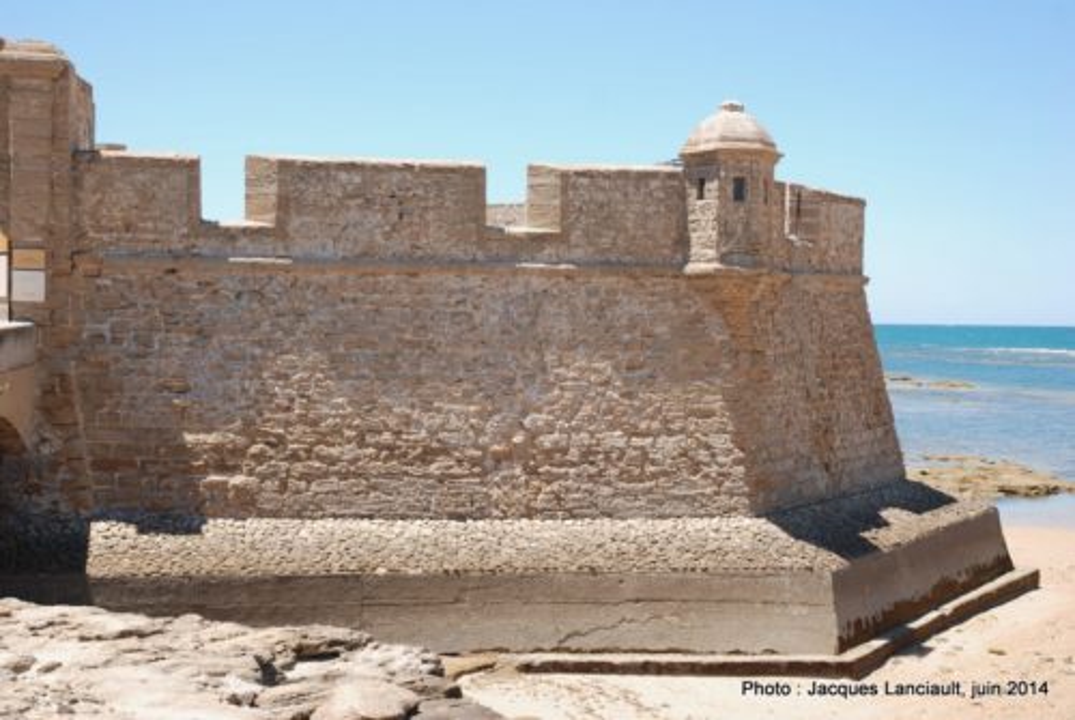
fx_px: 1570
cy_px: 360
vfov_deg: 25.8
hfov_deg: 37.8
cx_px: 538
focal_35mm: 52
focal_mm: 35
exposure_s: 1/160
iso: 100
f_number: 6.3
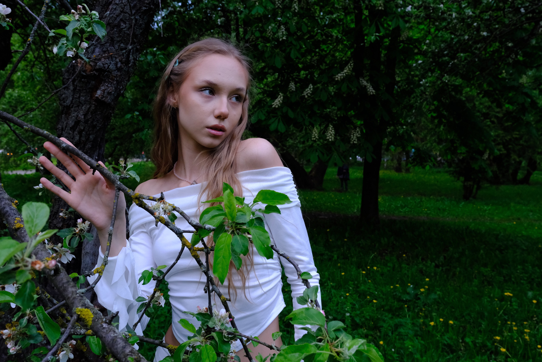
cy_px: 181
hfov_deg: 60.3
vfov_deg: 42.3
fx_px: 467
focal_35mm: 31
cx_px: 271
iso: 2000
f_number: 7.1
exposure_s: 1/300
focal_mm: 20.8
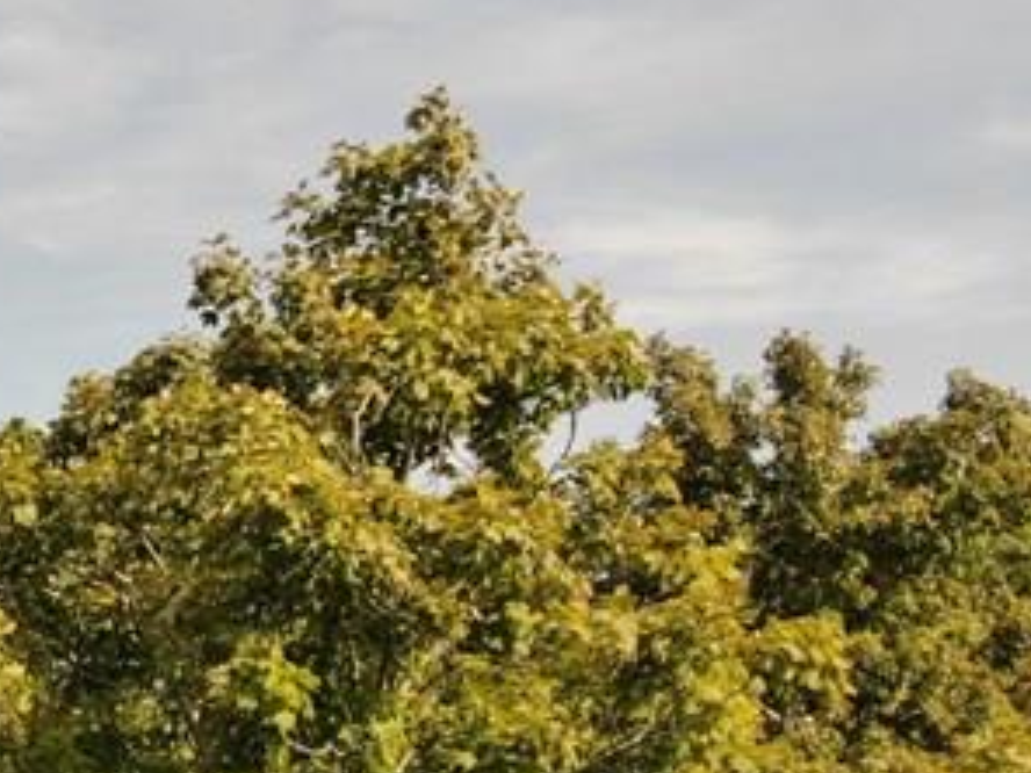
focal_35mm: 83
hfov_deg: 20.0
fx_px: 2472
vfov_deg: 17.6
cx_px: -554
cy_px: 632
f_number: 2.8
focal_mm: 4.5
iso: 100
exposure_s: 1/30
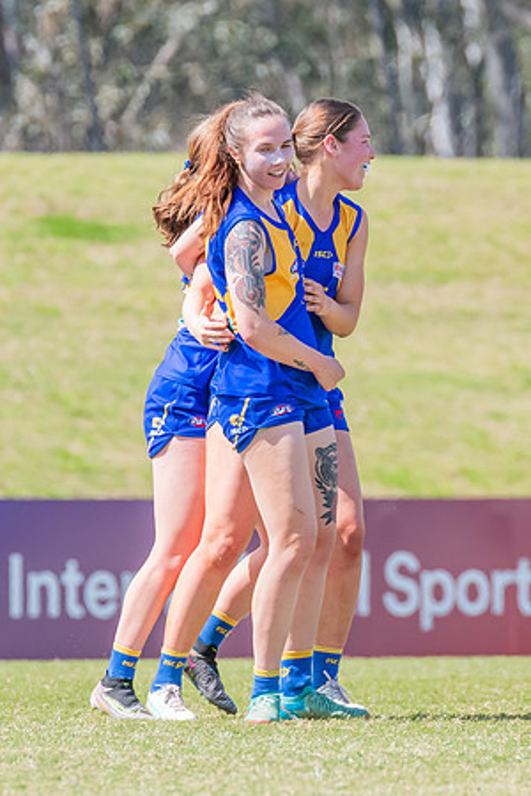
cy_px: 276
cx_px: 299
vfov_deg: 2.1
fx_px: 21365
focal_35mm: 966
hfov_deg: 1.4
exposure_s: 1/1250
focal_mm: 420
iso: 800
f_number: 8
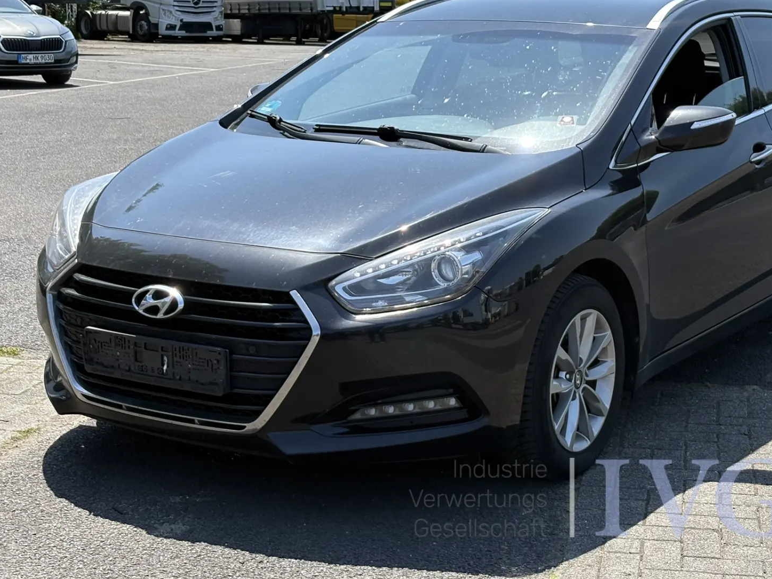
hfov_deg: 28.1
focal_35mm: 69
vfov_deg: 21.3
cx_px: 485
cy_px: 230
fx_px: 1539
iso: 32
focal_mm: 5.96
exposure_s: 1/1517
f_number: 1.6
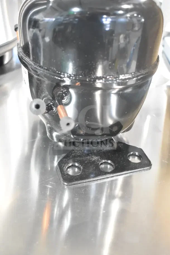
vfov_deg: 53.1
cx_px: 85
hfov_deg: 36.9
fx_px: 255
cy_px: 128
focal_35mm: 36
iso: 6400
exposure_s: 1/80
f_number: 4.5
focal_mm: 24
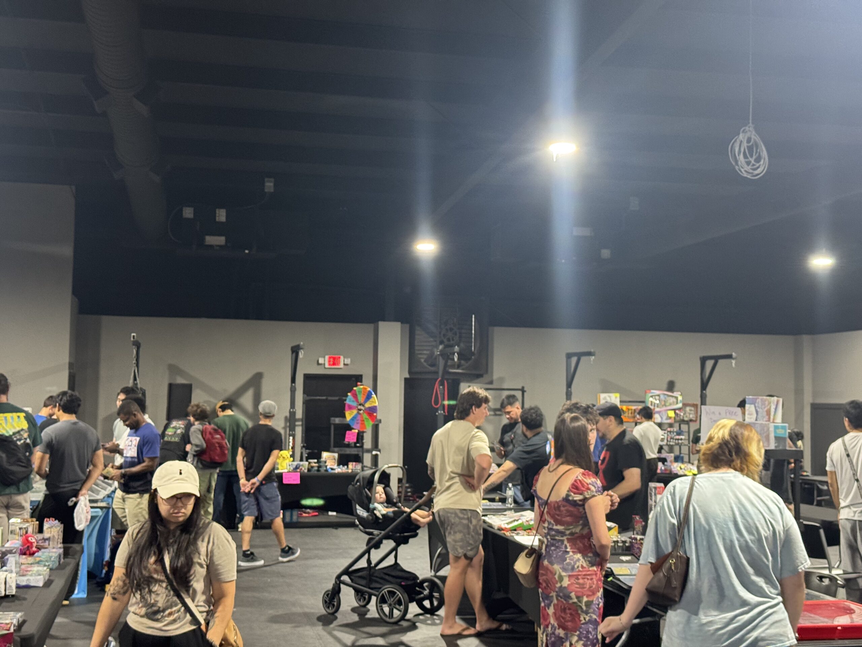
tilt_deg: +2.7
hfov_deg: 39.7
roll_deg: -1.0
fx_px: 1195
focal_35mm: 48
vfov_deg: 30.3
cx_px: 431
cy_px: 324
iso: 250
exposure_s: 1/40
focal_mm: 6.76
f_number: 1.78
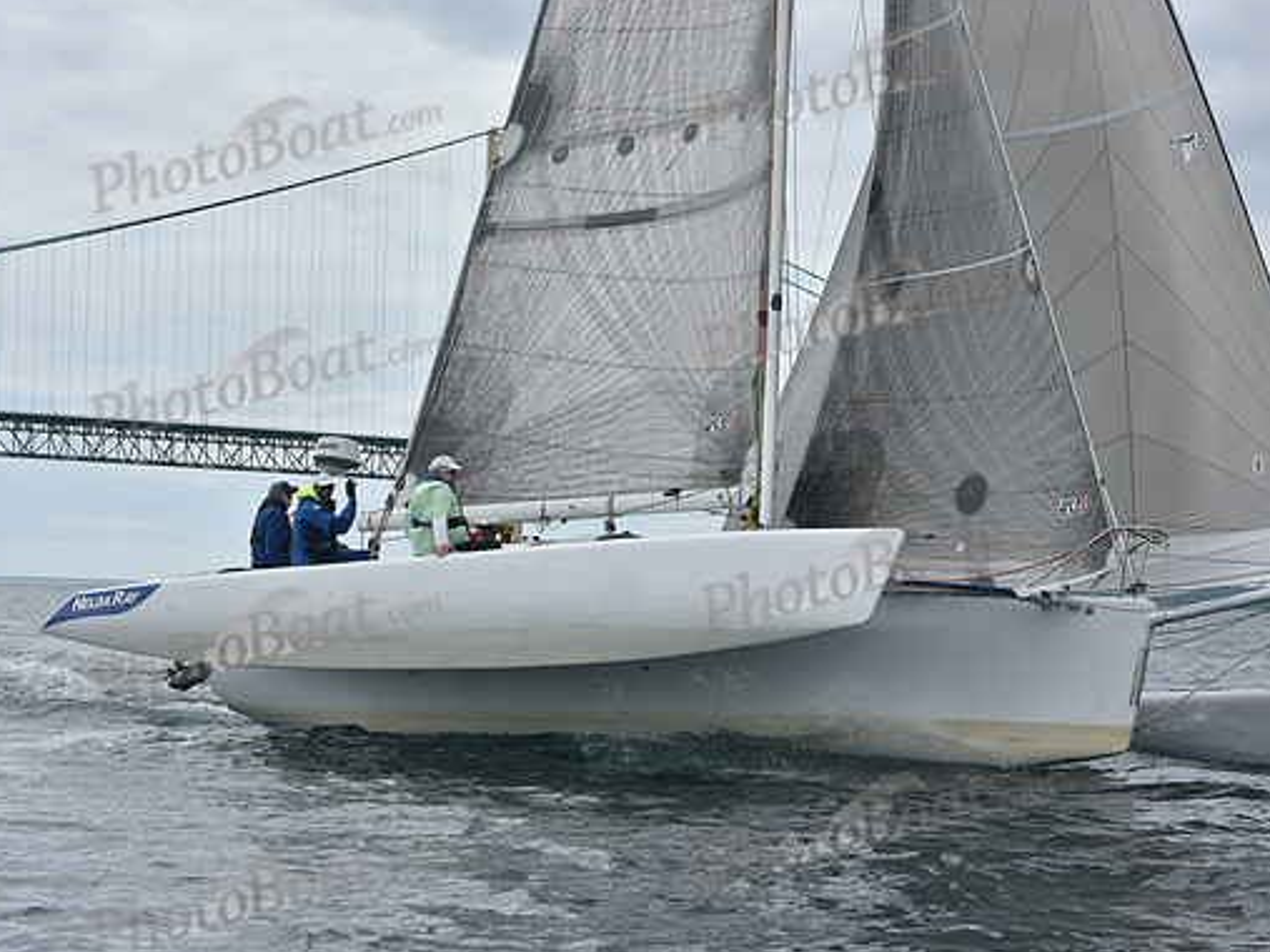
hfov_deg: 25.3
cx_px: 574
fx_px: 2824
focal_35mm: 77
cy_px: 475
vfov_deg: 19.1
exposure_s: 1/800
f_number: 10
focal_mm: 70
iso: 250
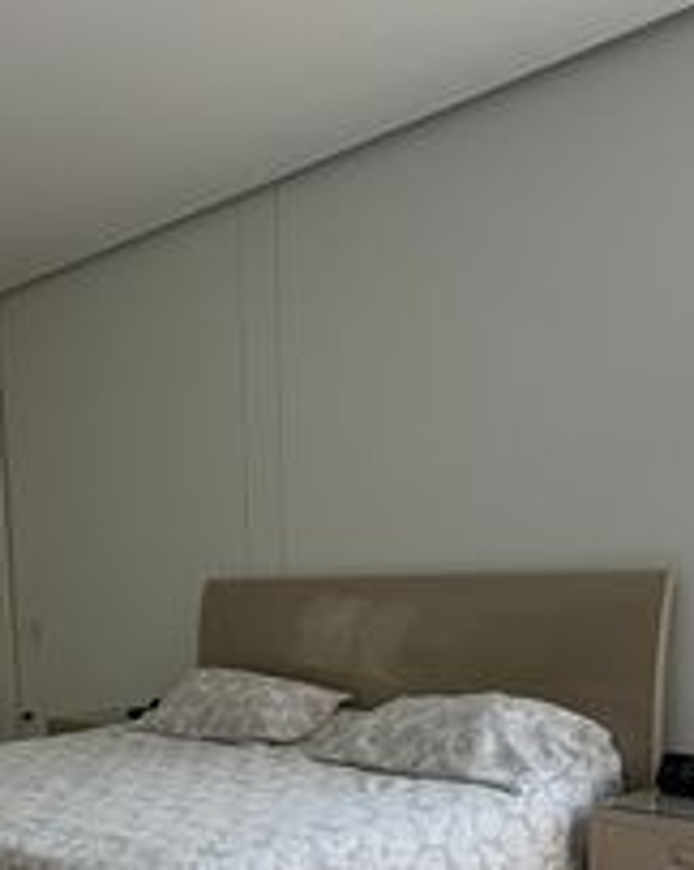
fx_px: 1157
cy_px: 776
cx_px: 122
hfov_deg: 32.3
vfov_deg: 38.5
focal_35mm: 45
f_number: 2.2
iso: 80
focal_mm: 2.22
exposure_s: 1/121
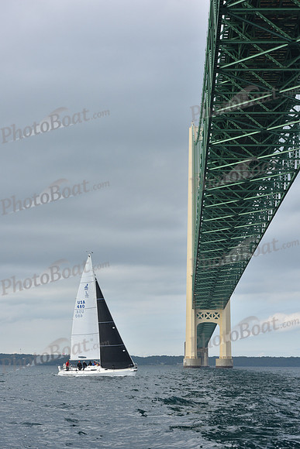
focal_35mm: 75
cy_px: 224
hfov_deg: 18.2
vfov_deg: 27.0
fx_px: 937
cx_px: 150
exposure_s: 1/800
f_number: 9
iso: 400
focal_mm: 75
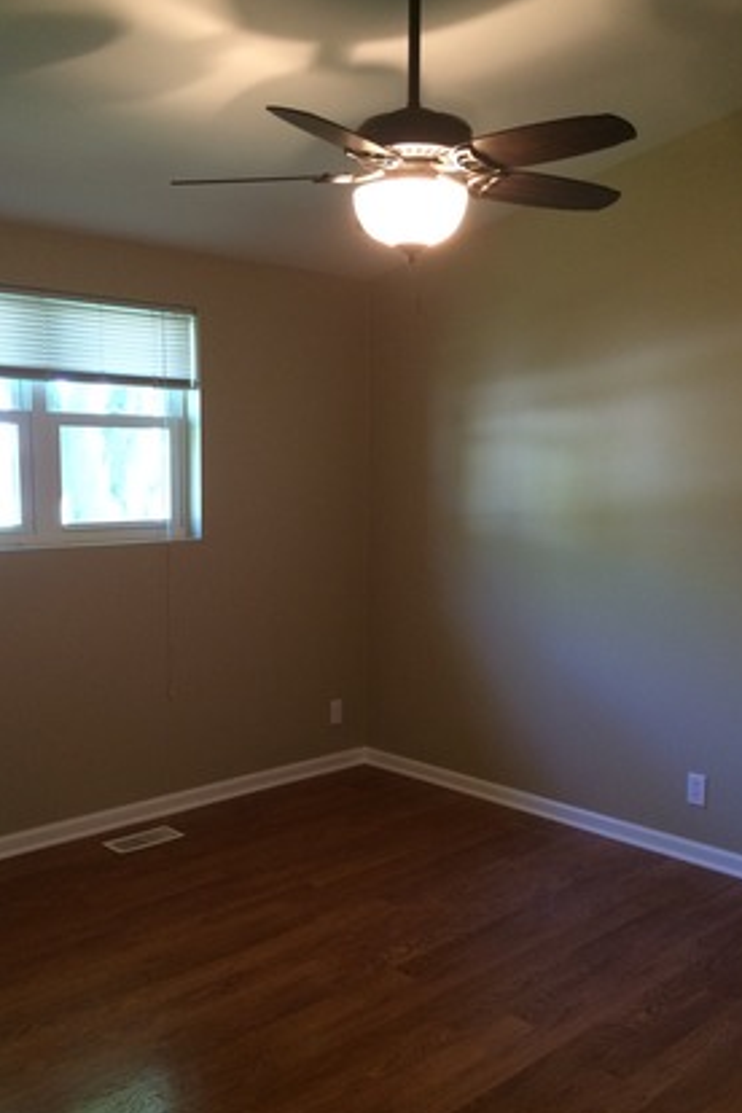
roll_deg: -0.1
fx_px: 1082
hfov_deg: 37.8
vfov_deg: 54.3
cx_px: 352
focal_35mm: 35
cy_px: 616
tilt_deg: -9.4
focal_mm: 4.15
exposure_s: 1/30
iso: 200
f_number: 2.2
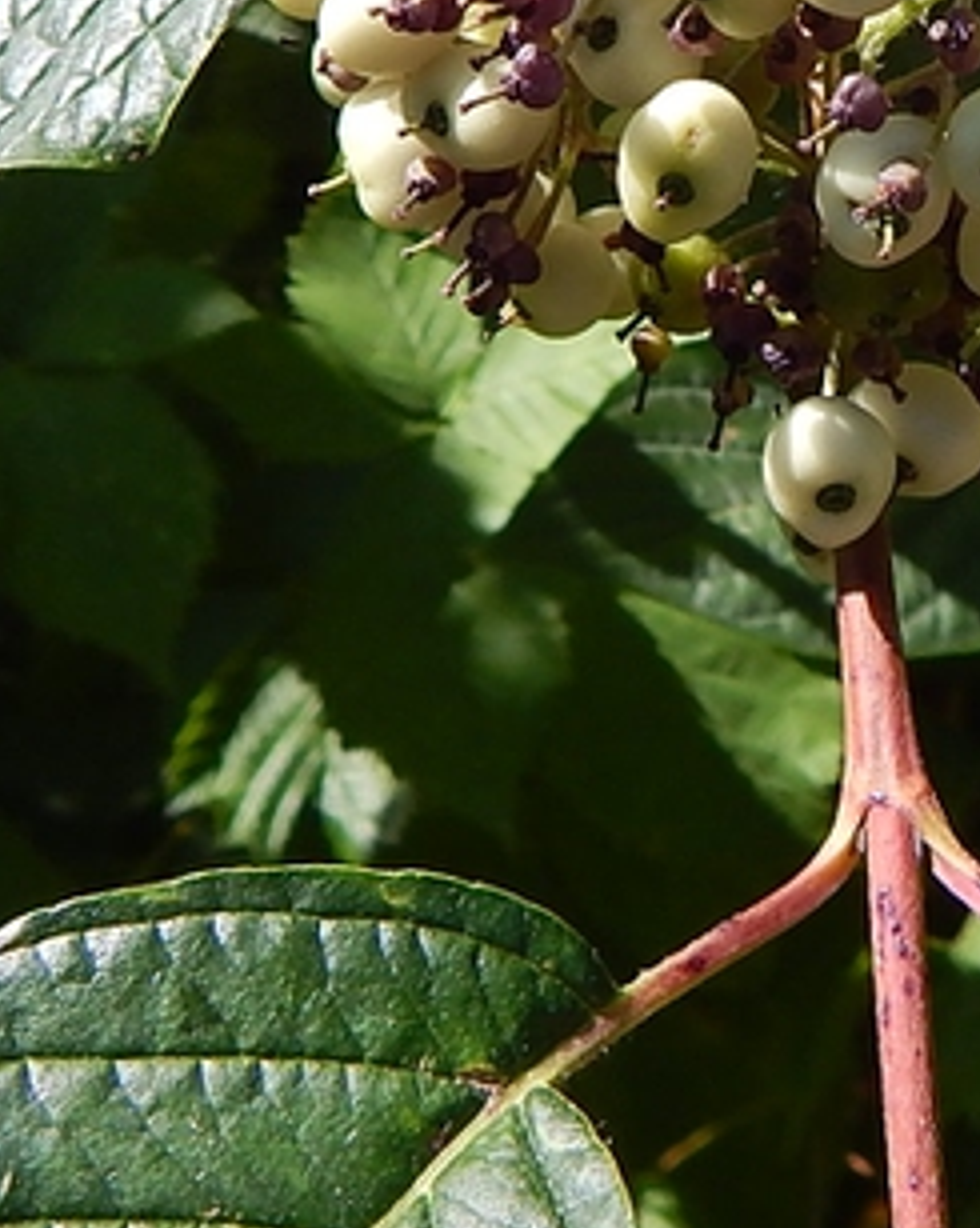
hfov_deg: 19.8
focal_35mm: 75
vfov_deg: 24.4
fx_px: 2723
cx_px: 972
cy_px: 32
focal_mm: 4
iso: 125
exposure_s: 1/800
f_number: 3
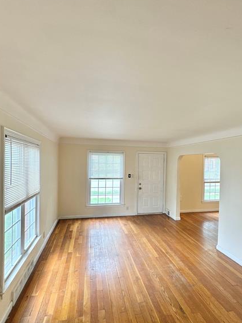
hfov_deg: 68.5
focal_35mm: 19
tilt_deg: -1.1
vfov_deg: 84.7
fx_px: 177
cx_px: 130
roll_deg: -0.8
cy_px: 165
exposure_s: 1/120
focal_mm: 2.22
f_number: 2.2
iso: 160
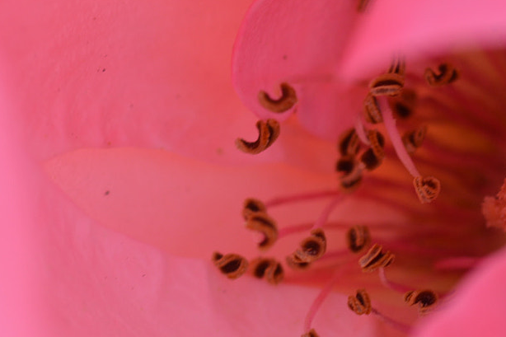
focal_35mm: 410
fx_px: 5765
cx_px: 529
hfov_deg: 5.0
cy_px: 269
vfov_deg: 3.3
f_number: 8
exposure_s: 1/125
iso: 160
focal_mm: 105
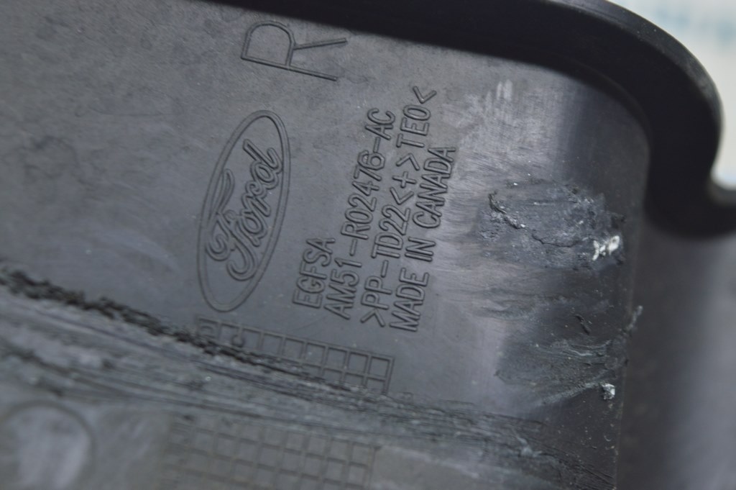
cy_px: 245
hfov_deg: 24.6
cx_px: 368
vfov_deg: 16.5
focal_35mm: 82
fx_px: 1685
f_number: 5.6
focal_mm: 55
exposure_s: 1/20
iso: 400
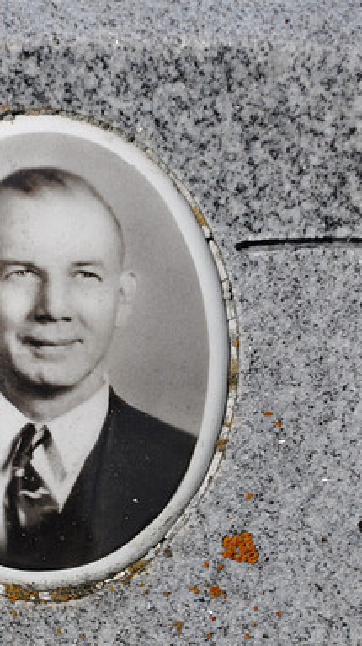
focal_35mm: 666
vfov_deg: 3.2
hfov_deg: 1.8
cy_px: 323
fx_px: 11383
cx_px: 84
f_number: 6.3
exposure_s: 1/2000
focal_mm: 280
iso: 360
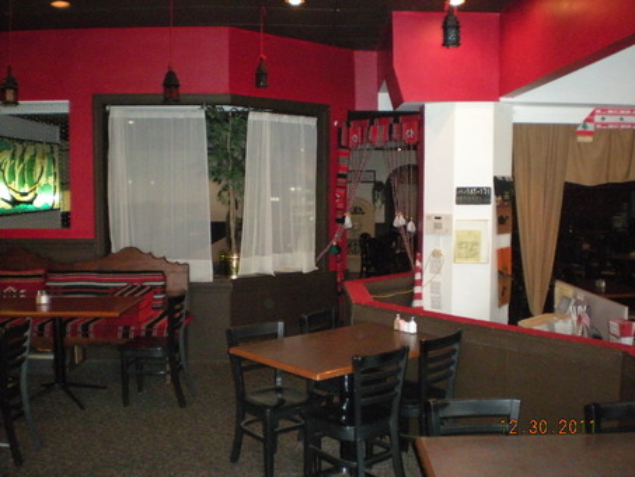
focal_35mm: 38
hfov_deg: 49.0
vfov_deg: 37.7
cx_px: 318
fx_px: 697
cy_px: 238
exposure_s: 1/60
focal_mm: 6.3
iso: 800
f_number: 3.1
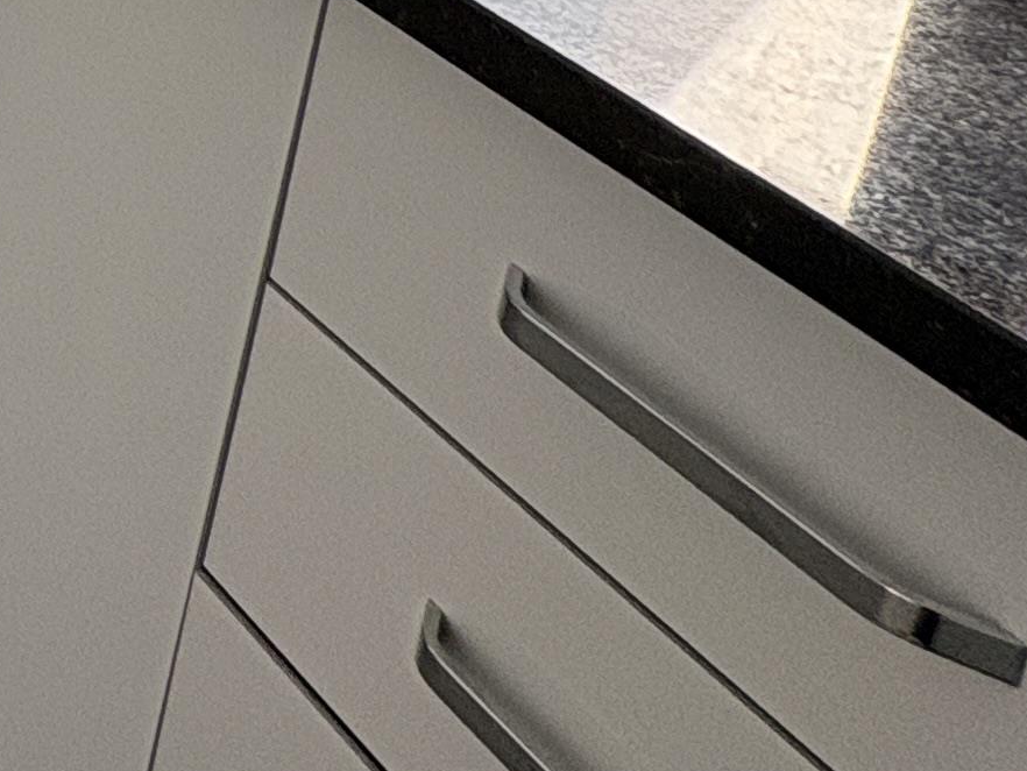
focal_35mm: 64
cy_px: -618
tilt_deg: -12.2
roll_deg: +0.1
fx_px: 1899
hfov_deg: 17.5
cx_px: -1173
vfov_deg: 18.1
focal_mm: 2.22
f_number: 2.2
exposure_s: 1/99
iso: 125
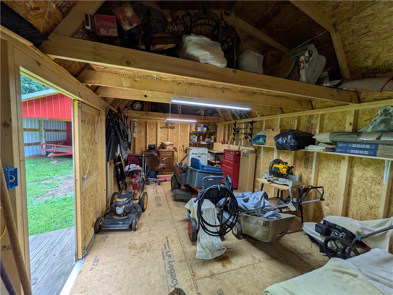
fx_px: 159
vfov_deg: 85.7
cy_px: 148
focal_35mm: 14
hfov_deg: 102.0
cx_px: 196
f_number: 2.2
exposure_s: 1/120
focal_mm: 1.83
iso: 66
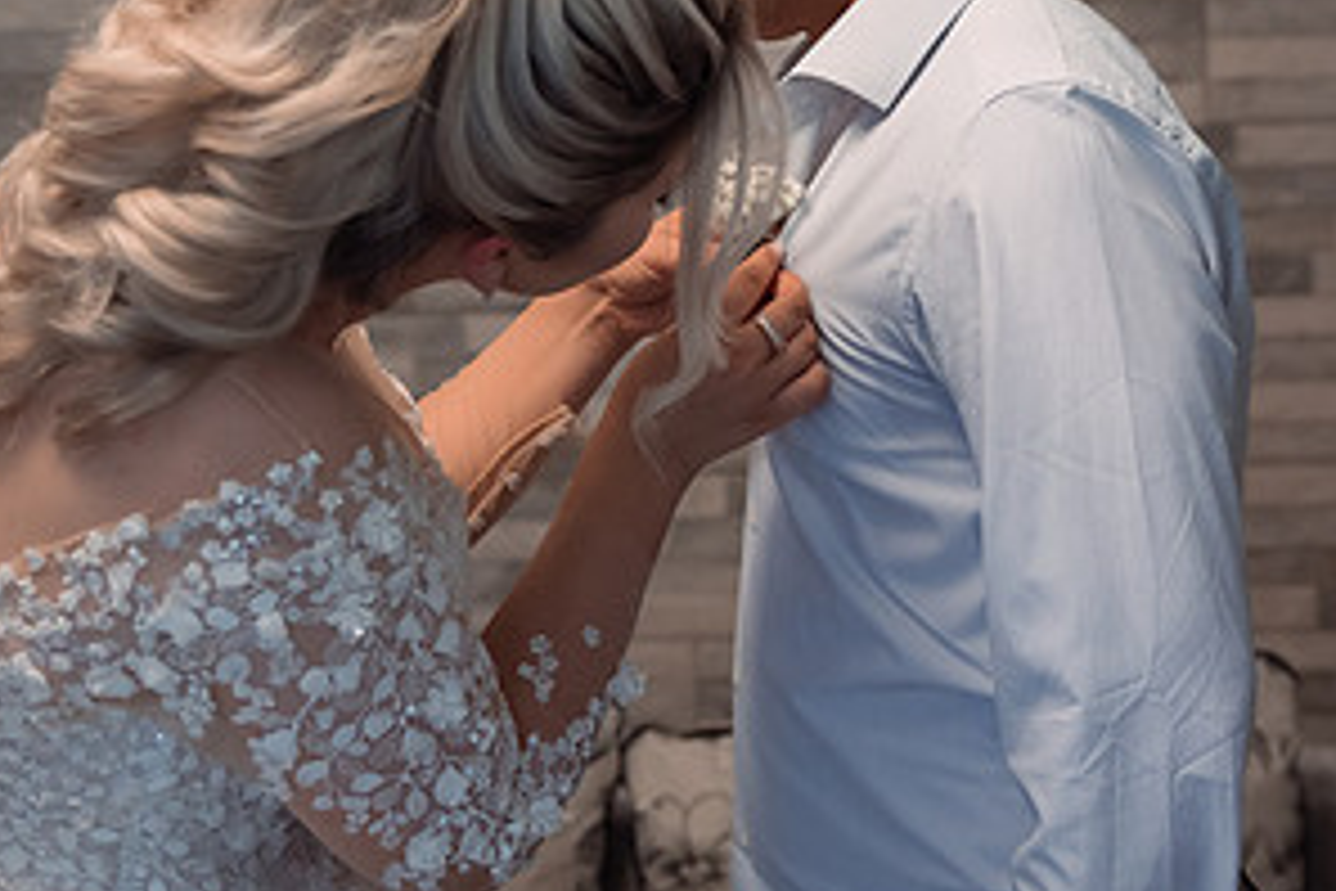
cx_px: 738
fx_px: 2894
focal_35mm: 78
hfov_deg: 26.0
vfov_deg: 17.5
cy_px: 349
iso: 1000
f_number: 2.8
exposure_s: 1/250
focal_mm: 40
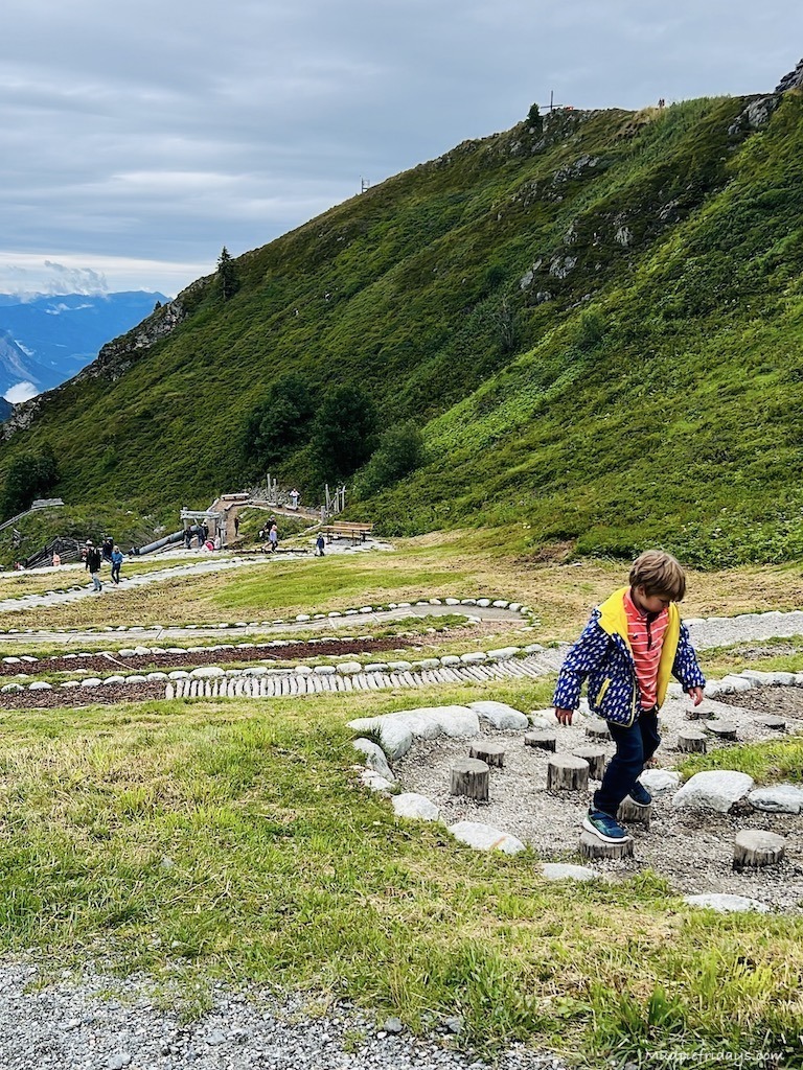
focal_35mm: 32
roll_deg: -1.4
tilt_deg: -14.5
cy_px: 535
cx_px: 402
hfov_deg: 44.2
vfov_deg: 56.8
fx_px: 990
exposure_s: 1/2123
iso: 50
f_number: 1.5
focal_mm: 5.7
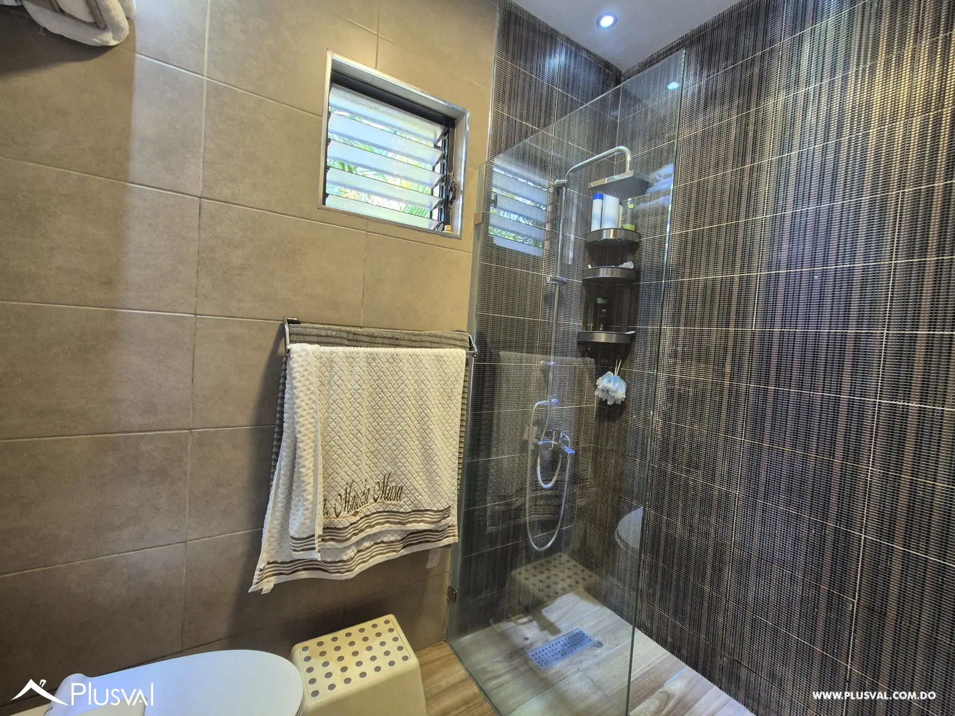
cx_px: 478
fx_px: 359
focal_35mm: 13
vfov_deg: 89.9
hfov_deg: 106.2
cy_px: 358
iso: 320
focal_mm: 2.2
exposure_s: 1/60
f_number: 2.2
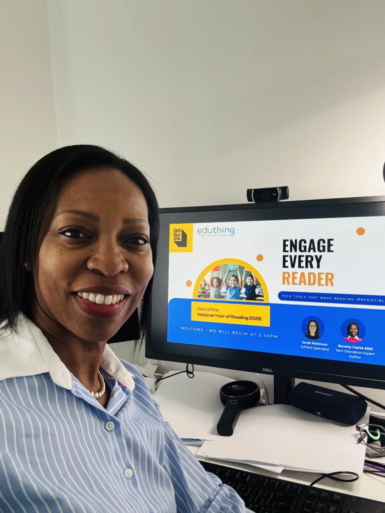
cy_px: 256
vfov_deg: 60.0
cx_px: 192
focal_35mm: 30
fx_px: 445
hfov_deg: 46.8
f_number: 1.9
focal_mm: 2.69
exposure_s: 1/60
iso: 250
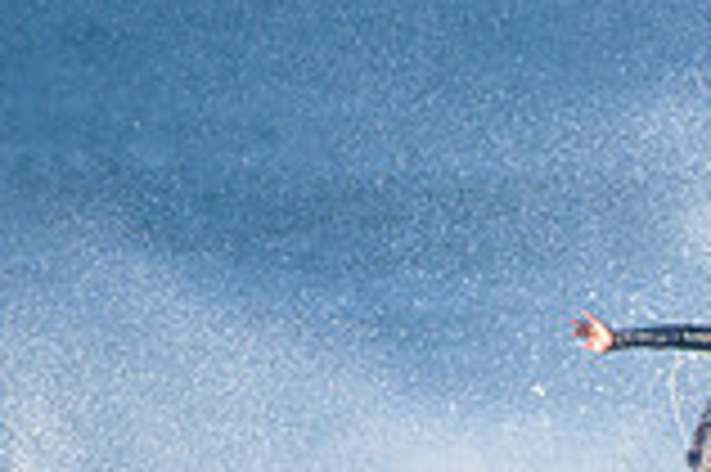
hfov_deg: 1.0
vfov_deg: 0.7
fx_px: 39123
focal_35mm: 1983
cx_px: 737
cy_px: 662
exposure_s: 1/2000
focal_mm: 500
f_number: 5.6
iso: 500
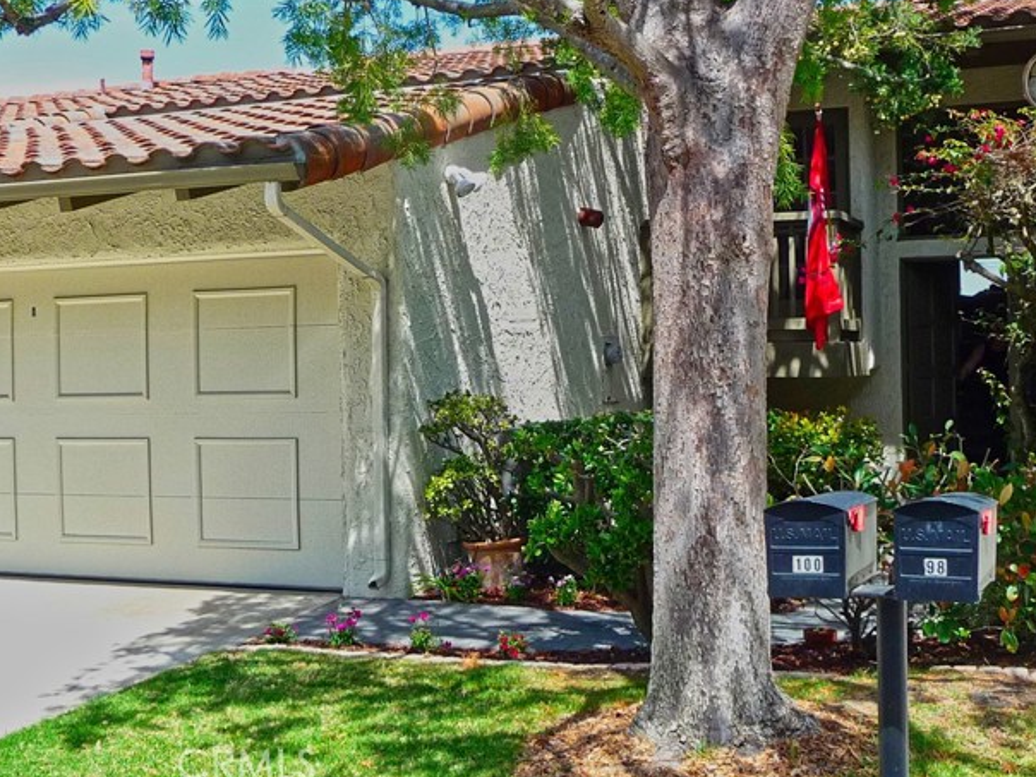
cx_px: 491
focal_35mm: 53
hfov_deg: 36.2
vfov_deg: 27.5
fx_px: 1586
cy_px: 377
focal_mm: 5
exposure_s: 1/400
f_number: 3.4
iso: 100
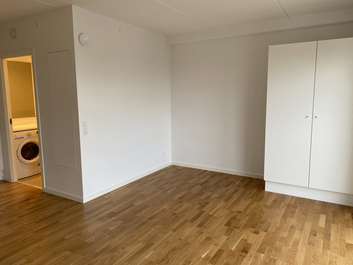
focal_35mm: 26
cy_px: 132
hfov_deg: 67.3
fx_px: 265
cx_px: 176
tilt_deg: -8.7
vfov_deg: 53.1
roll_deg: +0.6
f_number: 1.8
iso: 80
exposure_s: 1/121
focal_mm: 4.25
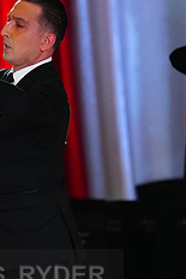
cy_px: 290
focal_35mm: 500
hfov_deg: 2.8
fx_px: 3869
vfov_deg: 4.1
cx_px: -41
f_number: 3.5
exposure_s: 1/500
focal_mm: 200
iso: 3200
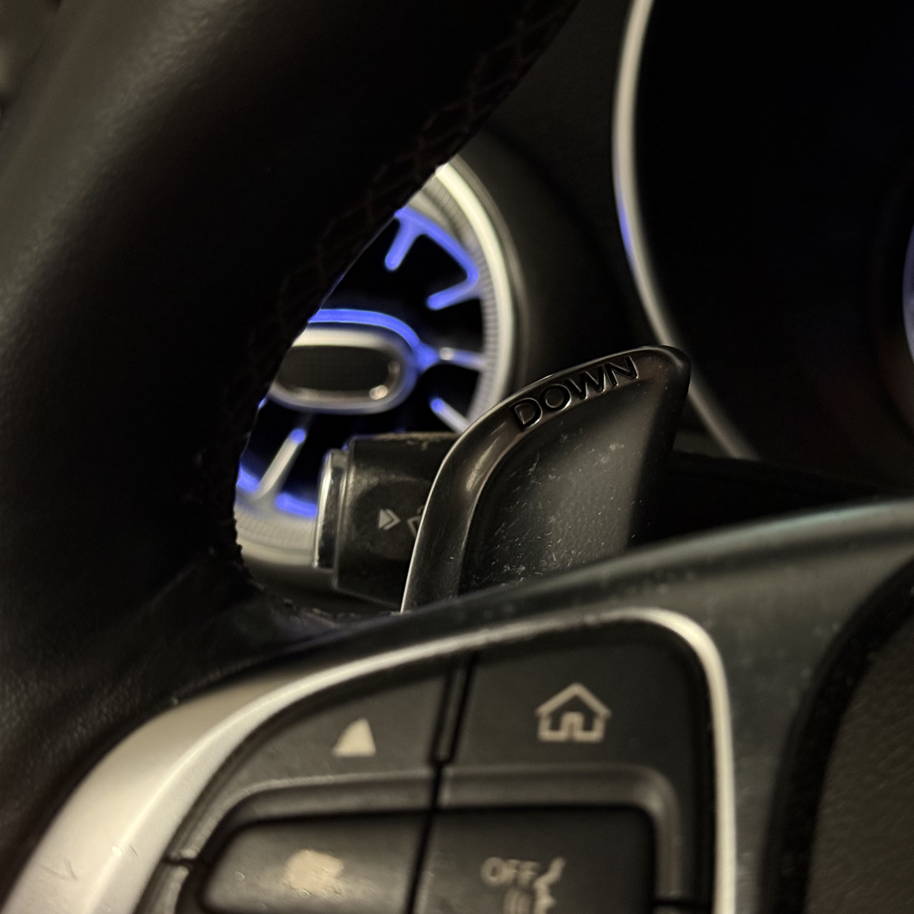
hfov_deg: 29.9
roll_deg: +0.5
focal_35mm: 57
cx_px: 566
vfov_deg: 30.0
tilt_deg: -16.1
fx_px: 1703
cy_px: 456
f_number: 1.78
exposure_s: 1/24
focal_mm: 6.76
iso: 640
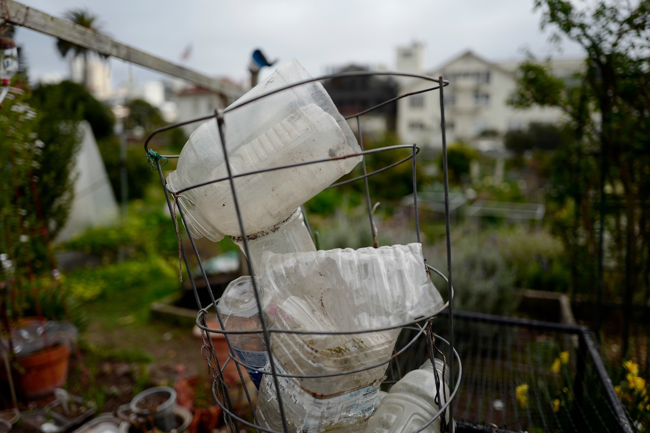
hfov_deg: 65.5
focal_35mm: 28
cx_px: 325
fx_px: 506
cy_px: 216
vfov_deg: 46.4
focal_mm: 28
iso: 100
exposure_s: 1/2000
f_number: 1.8
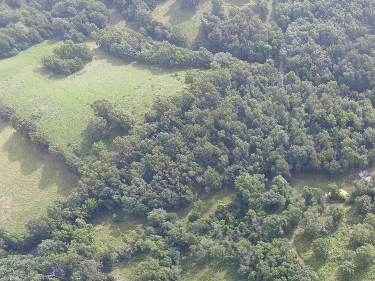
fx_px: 412
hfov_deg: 43.8
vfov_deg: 35.6
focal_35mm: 38
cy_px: 249
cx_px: 351
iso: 100
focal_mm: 3.61
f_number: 2.8
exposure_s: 1/163
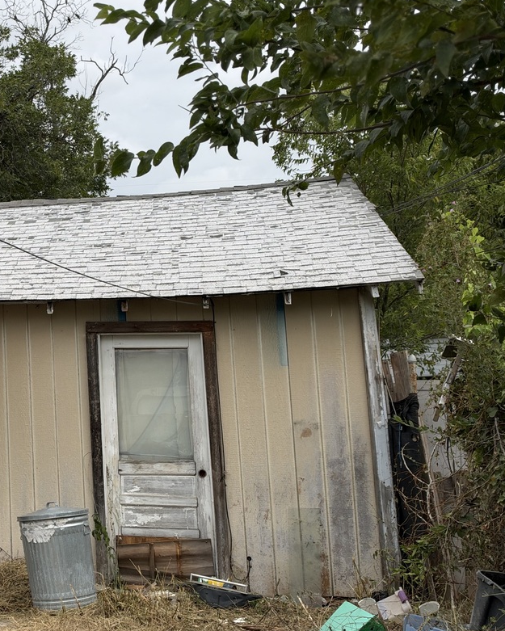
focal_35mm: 54
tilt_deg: +5.1
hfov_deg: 26.3
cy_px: 309
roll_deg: +0.9
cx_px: -23
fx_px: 1009
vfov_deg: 34.7
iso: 64
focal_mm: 6.93
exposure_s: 1/2667
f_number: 1.8
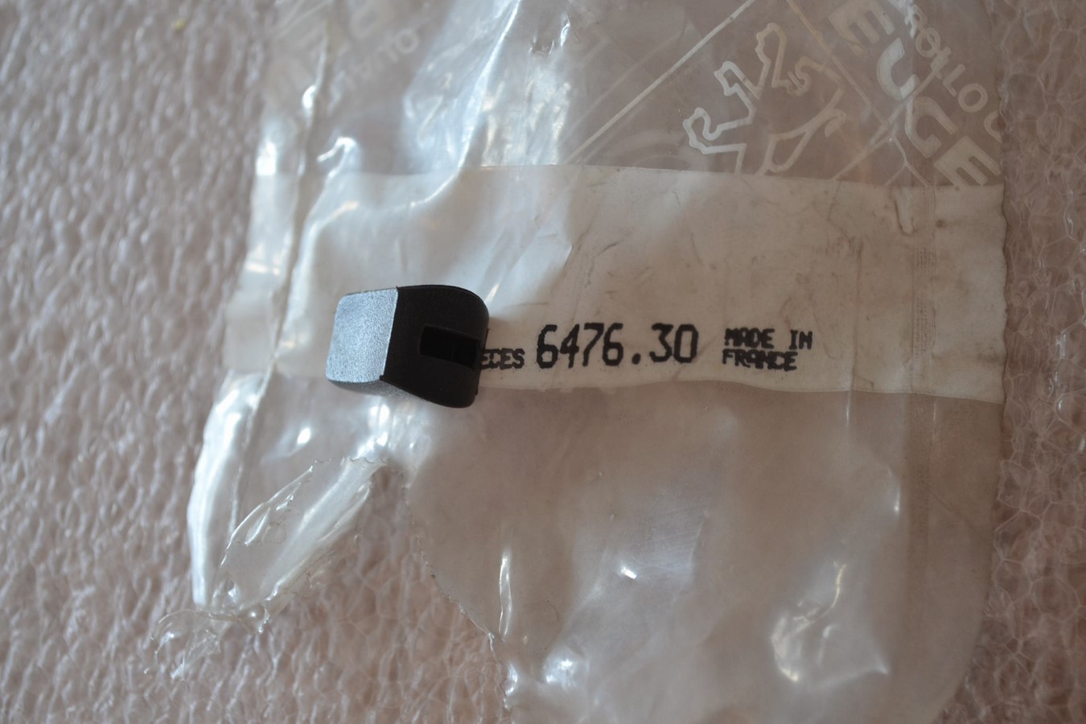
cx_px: 543
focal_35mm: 57
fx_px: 1719
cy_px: 362
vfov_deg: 23.8
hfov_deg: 35.1
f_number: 5
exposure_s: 1/60
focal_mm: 38
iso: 500
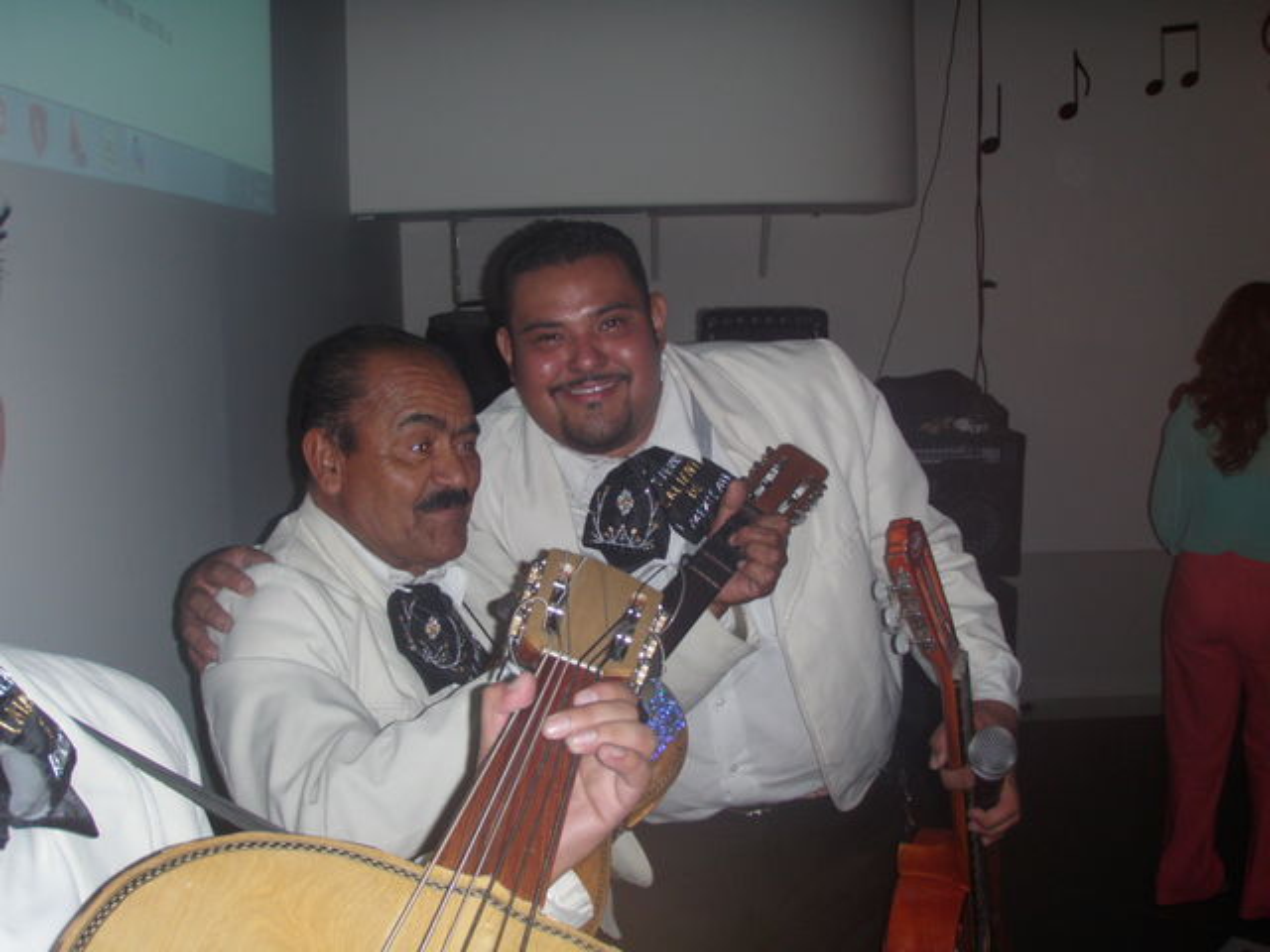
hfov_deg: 49.0
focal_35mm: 38
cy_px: 476
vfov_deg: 37.7
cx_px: 635
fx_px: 1394
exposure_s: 1/30
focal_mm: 6.7
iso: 100
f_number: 3.5
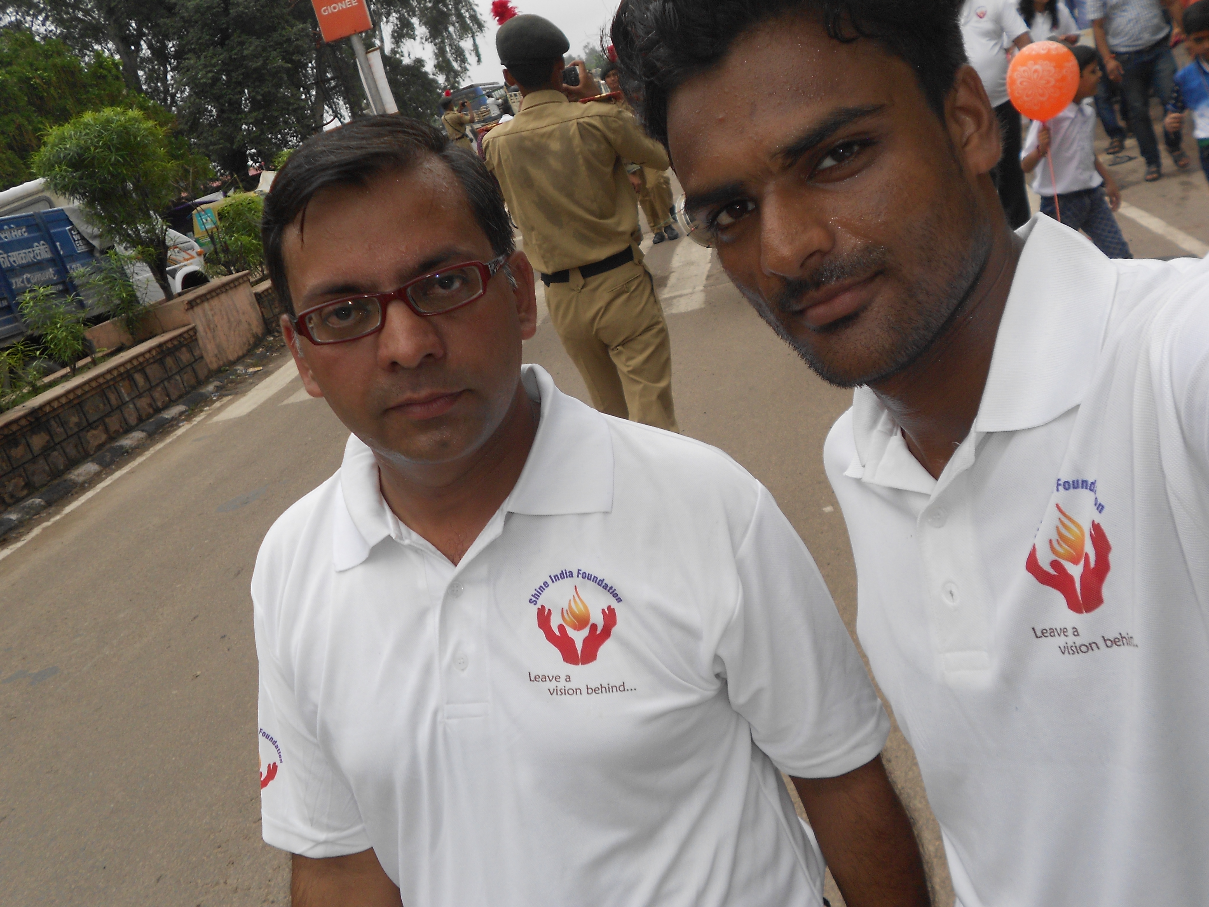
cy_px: 454
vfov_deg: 44.2
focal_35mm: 32
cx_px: 604
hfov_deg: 56.8
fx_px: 1118
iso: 80
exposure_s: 1/500
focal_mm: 6
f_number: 3.6
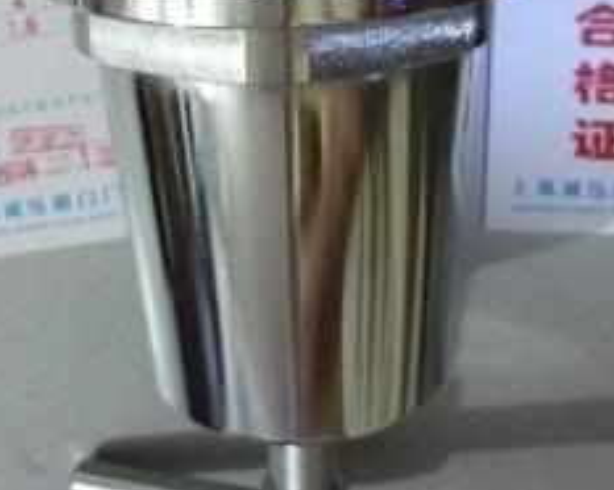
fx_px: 1126
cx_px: 300
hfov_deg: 30.5
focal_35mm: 62
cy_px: 5
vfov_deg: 23.6
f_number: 2.8
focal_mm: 5.5
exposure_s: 1/30
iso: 800
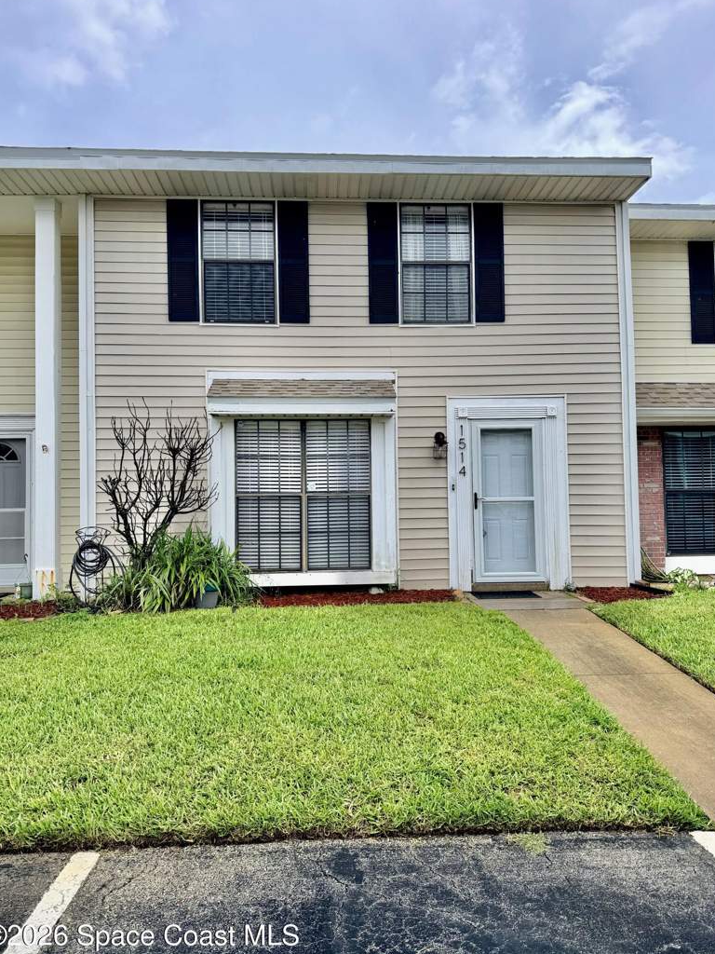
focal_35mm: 25
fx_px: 689
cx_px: 356
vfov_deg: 69.4
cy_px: 484
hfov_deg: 54.9
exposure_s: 1/3584
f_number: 1.78
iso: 80
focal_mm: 6.76
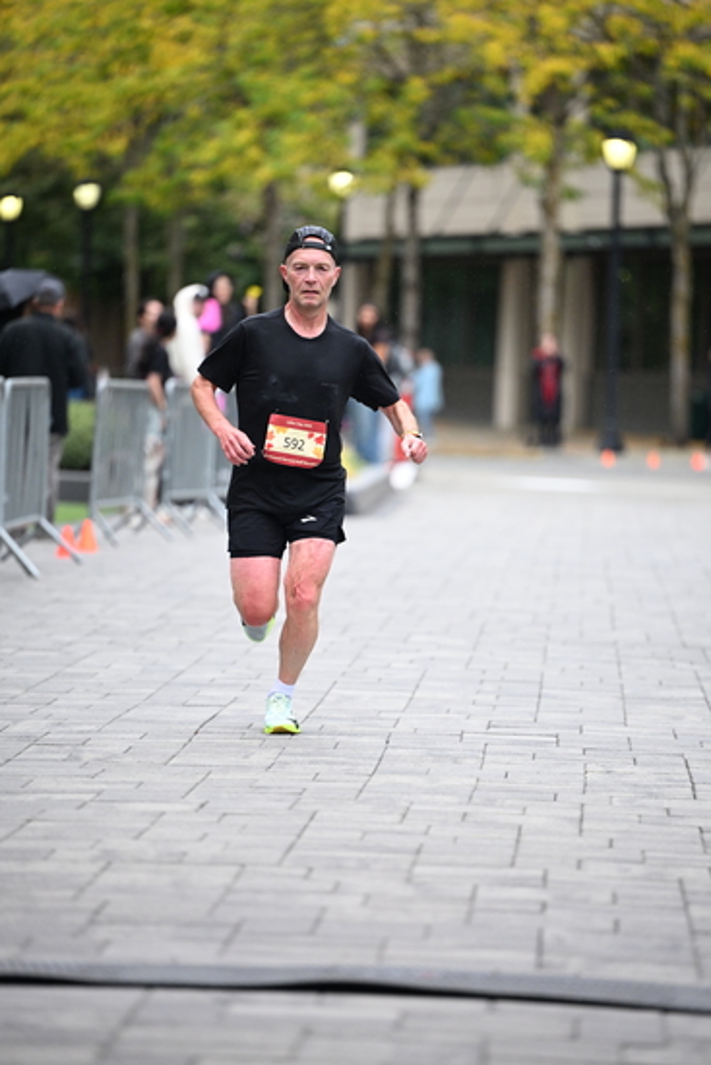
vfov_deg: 11.4
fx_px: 5329
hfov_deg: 7.6
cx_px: 356
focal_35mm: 180
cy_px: 532
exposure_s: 1/2000
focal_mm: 180
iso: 1250
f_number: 2.8
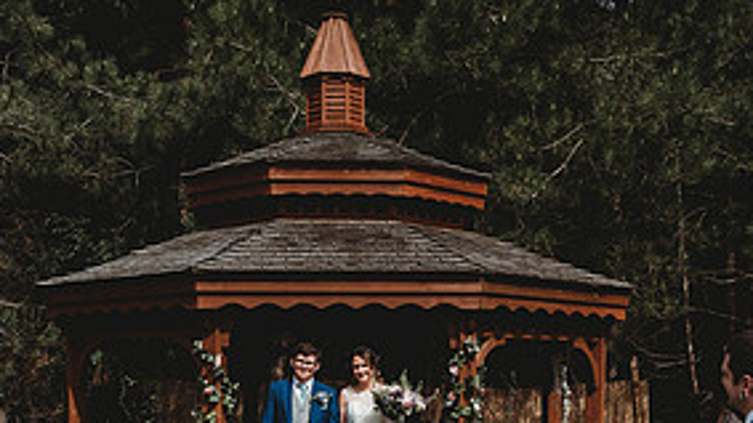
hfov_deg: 36.0
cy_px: 491
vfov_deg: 19.6
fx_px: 1158
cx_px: 333
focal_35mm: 58
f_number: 5.6
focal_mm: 27
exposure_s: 1/2000
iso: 200
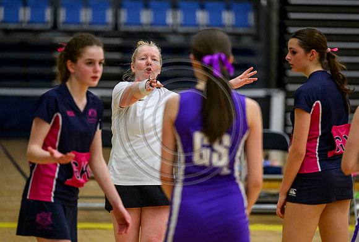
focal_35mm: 211
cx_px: 169
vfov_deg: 6.6
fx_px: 2110
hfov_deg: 9.7
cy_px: 116
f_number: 3.2
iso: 6400
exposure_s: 1/800
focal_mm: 200
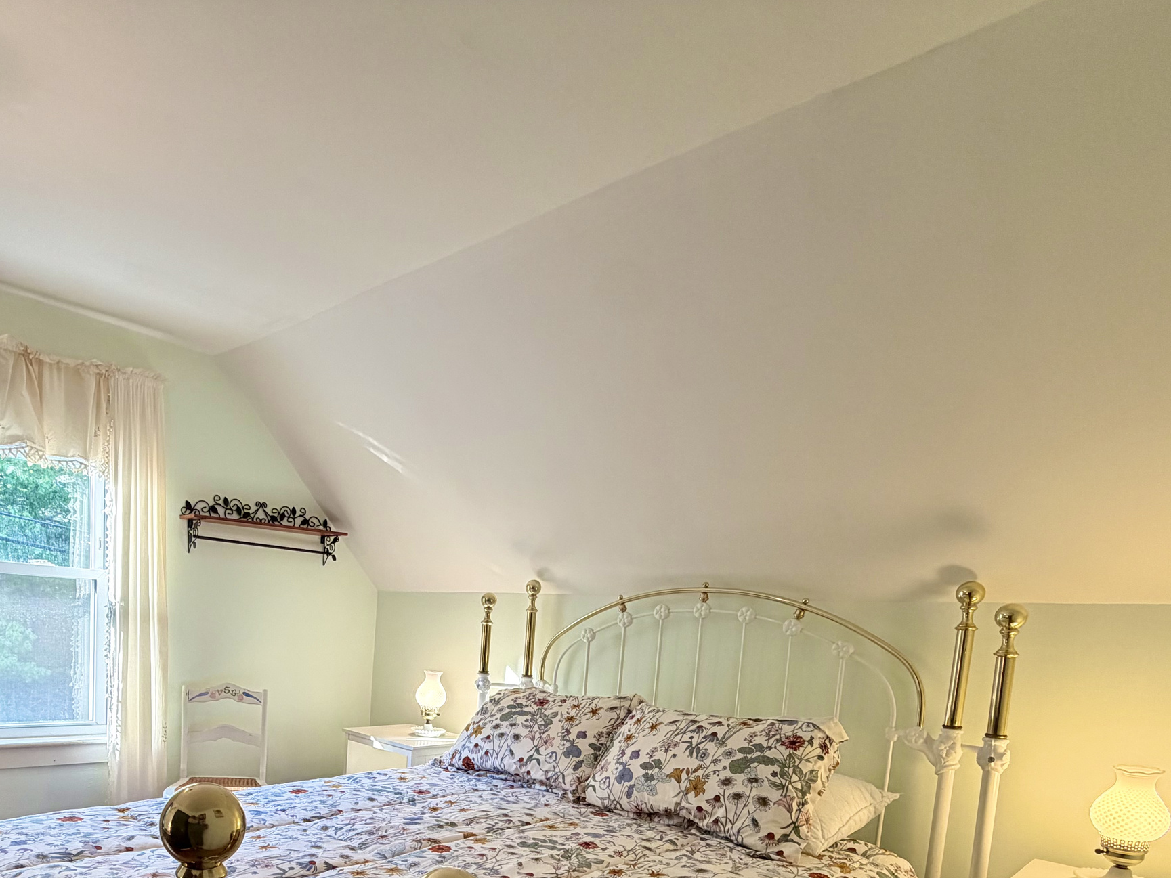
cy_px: 715
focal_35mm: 23
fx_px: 778
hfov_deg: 72.3
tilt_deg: -7.9
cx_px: 419
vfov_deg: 54.4
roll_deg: -2.9
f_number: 2.2
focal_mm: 2.22
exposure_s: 1/120
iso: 125
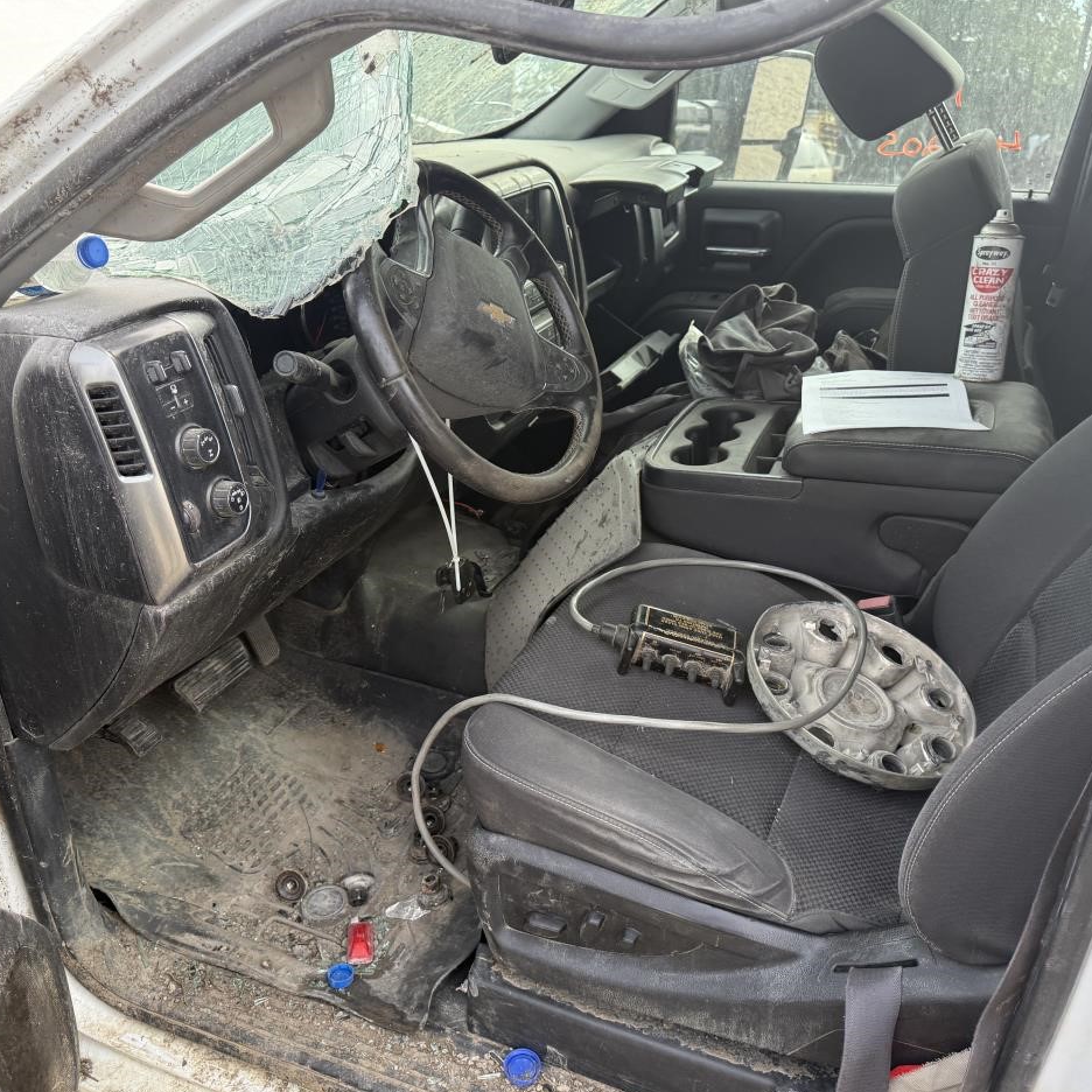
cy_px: 558
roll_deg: -1.8
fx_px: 1035
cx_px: 548
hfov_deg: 55.6
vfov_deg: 55.6
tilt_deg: -19.1
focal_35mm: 29
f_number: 1.78
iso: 100
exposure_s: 1/524
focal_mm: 6.76
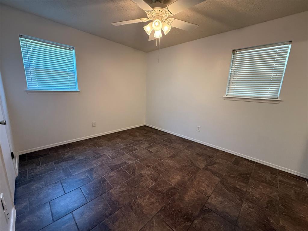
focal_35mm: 14
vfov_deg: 85.7
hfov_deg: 102.1
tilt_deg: -10.8
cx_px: 154
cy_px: 116
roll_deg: -2.5
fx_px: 125
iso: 400
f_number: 2.2
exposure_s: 1/60
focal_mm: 2.22
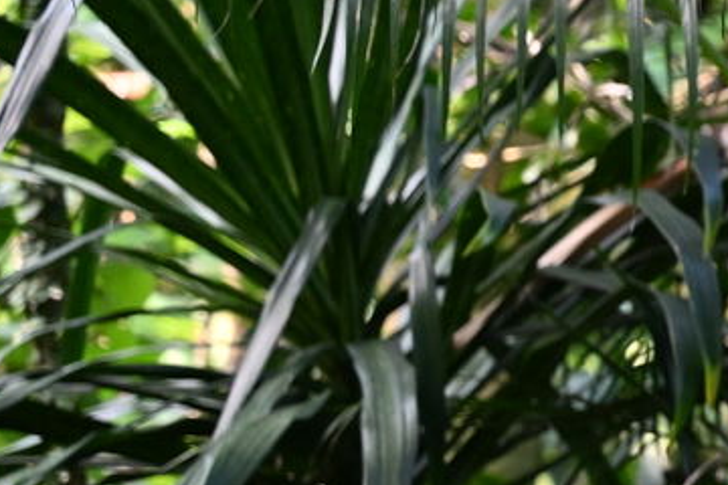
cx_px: 1913
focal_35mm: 373
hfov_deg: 5.3
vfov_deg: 3.7
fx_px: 7542
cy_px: 414
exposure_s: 1/200
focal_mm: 70
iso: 1250
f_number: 2.8
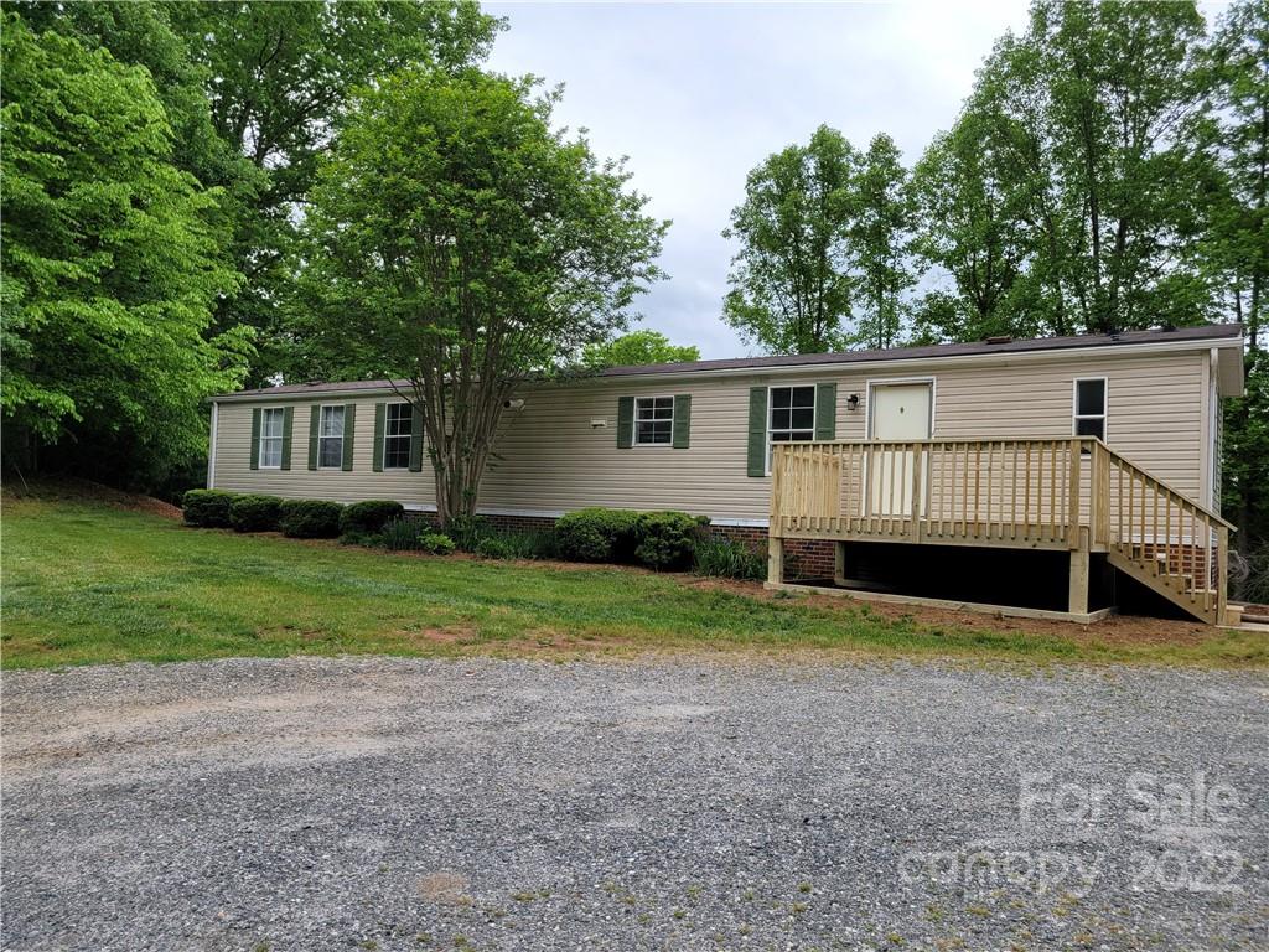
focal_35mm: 26
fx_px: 953
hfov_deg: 67.3
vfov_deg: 53.1
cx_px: 634
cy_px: 476
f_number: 1.8
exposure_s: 1/1632
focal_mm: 5.4
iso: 40
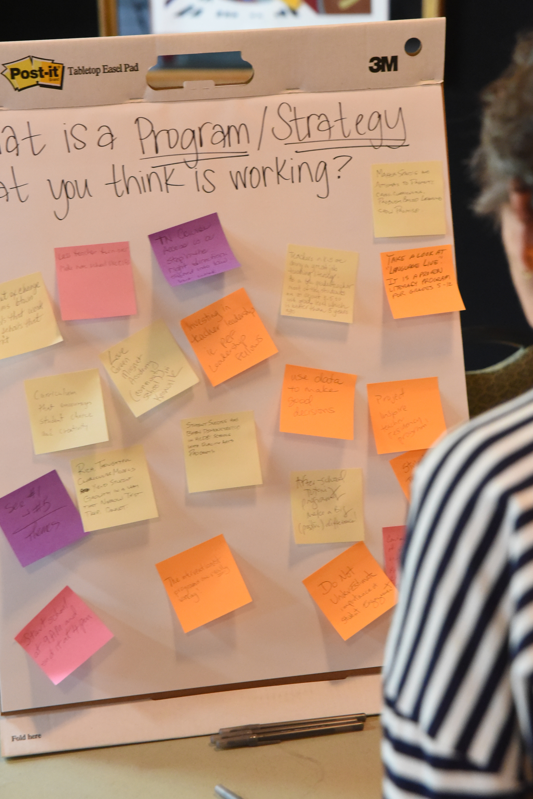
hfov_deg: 16.9
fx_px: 1798
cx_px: 226
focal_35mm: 81
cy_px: 377
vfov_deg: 25.0
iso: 6400
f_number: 5.6
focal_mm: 70
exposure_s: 1/80
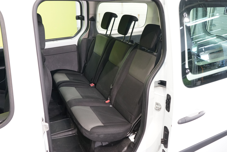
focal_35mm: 29
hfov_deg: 63.7
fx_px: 183
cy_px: 76
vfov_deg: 45.0
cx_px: 114
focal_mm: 29
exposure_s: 1/40
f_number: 6.3
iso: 3200
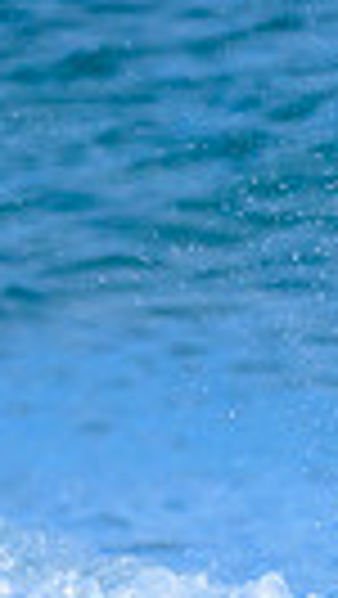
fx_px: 79944
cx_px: 1160
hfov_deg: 0.2
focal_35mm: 5027
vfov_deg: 0.4
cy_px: 557
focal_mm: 800
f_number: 6.3
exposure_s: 1/2000
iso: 560
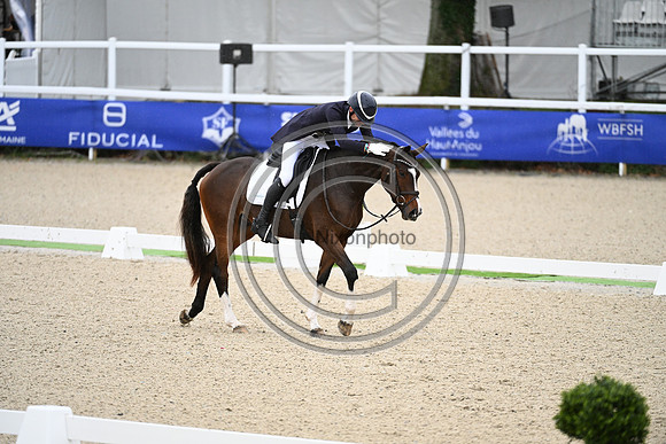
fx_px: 6291
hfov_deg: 6.1
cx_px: 333
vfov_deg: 4.0
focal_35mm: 340
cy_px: 222
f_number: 4.5
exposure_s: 1/1250
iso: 2500
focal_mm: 340
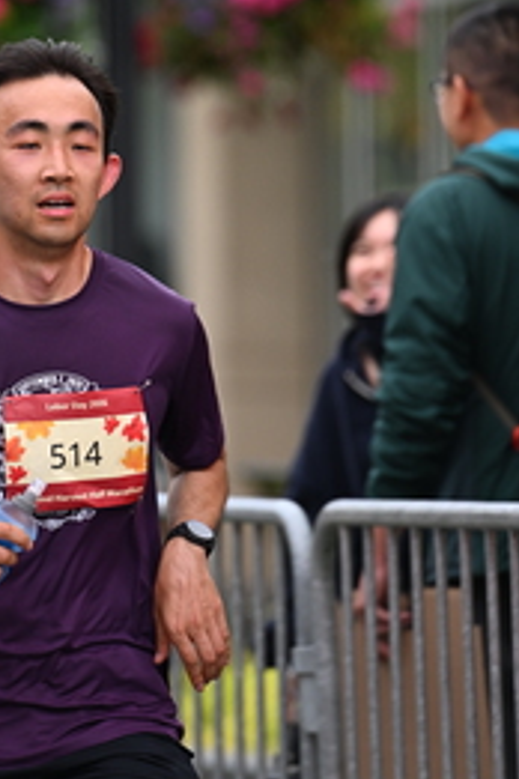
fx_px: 9103
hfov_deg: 3.3
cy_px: 164
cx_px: 100
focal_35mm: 421
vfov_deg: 4.9
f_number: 2.8
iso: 640
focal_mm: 200
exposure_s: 1/2000
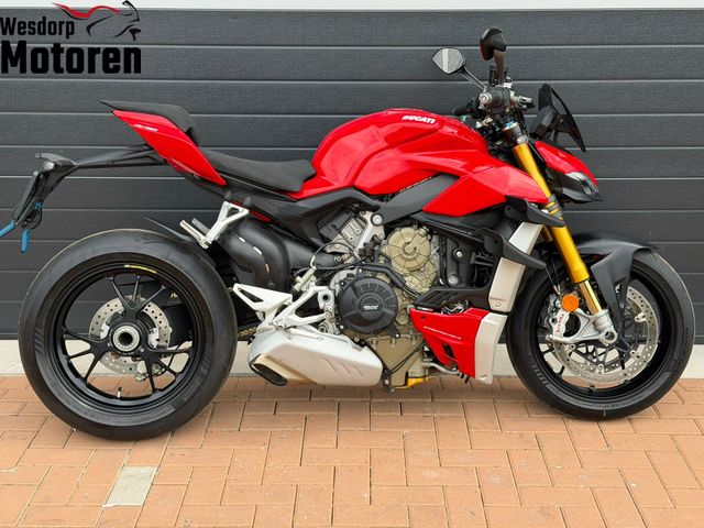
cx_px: 352
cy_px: 264
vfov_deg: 30.3
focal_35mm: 48
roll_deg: +0.5
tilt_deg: -15.9
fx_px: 976
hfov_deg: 39.7
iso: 64
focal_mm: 6.76
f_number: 1.78
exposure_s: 1/1000
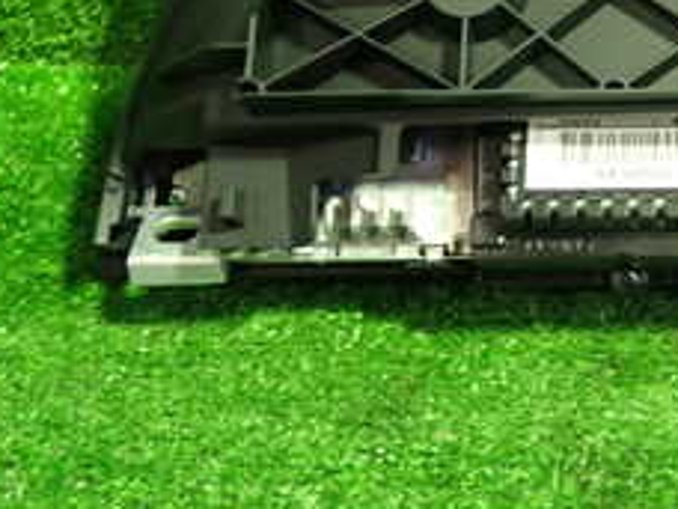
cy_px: 68
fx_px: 1547
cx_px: 803
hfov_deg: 22.8
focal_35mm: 79
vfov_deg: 18.4
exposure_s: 1/30
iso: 500
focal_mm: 5.4
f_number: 2.3
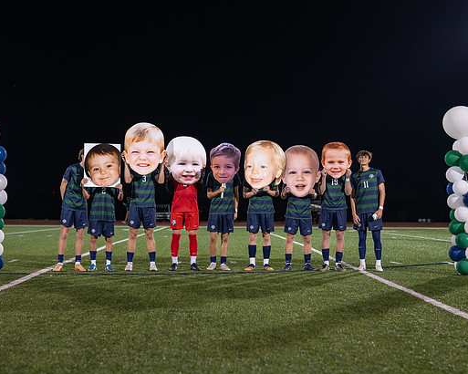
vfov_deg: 24.2
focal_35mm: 63
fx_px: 872
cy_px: 205
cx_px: 238
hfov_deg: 30.0
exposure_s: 1/640
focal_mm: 50
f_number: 2
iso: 1250
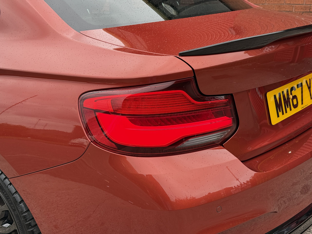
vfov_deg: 30.3
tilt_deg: -13.7
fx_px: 433
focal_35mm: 48
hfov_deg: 39.7
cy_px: 117
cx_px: 156
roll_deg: -1.7
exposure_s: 1/499
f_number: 1.78
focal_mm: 6.76
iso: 64
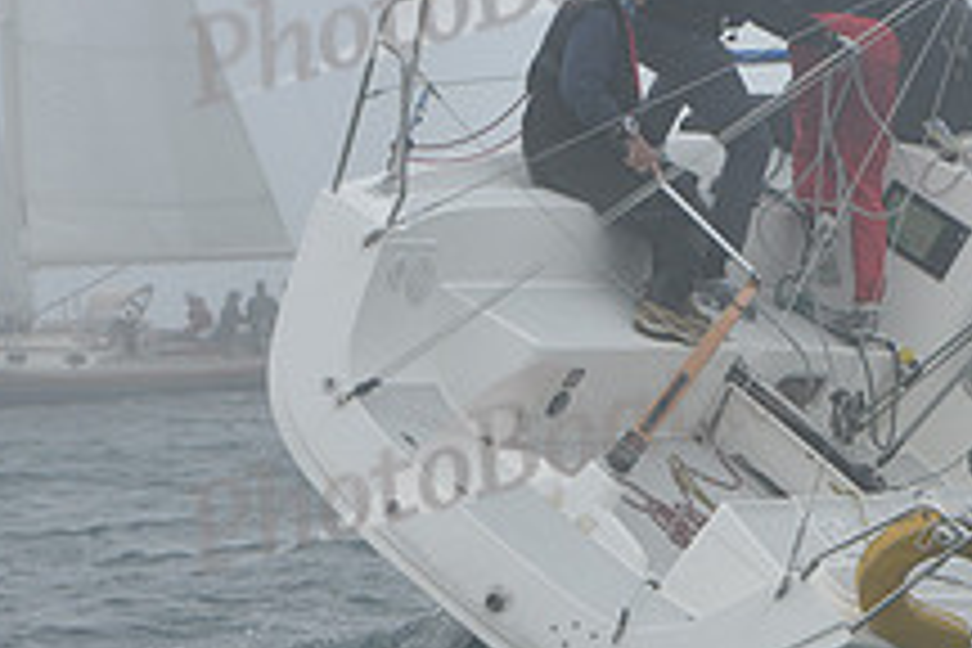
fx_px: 7613
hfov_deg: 7.3
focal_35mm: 282
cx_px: 1058
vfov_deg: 4.9
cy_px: 160
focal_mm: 105
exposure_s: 1/800
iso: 250
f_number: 9
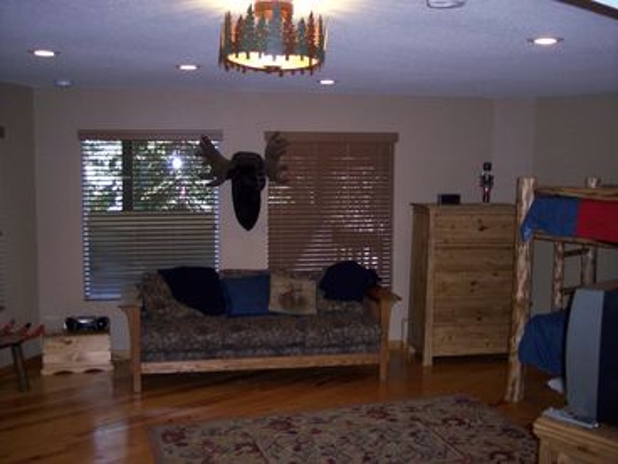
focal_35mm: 39
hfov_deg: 47.9
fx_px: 696
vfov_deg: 36.8
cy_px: 232
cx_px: 309
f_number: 2.8
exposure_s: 1/60
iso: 140
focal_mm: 8
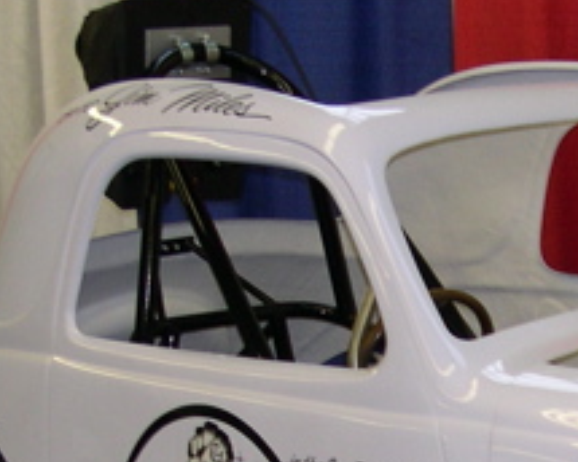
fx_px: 2361
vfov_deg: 10.9
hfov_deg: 13.6
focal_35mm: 138
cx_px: 653
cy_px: 596
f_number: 2.8
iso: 100
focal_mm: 8
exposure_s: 1/30
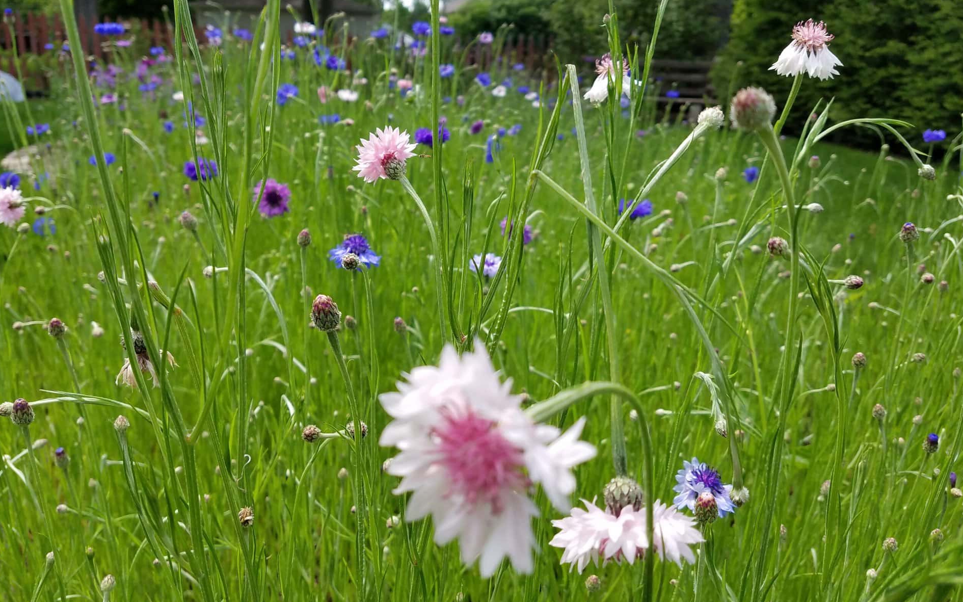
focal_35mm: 28
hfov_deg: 66.5
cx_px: 485
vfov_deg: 44.4
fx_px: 735
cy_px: 258
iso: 50
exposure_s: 1/1060
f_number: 1.7
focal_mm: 4.2
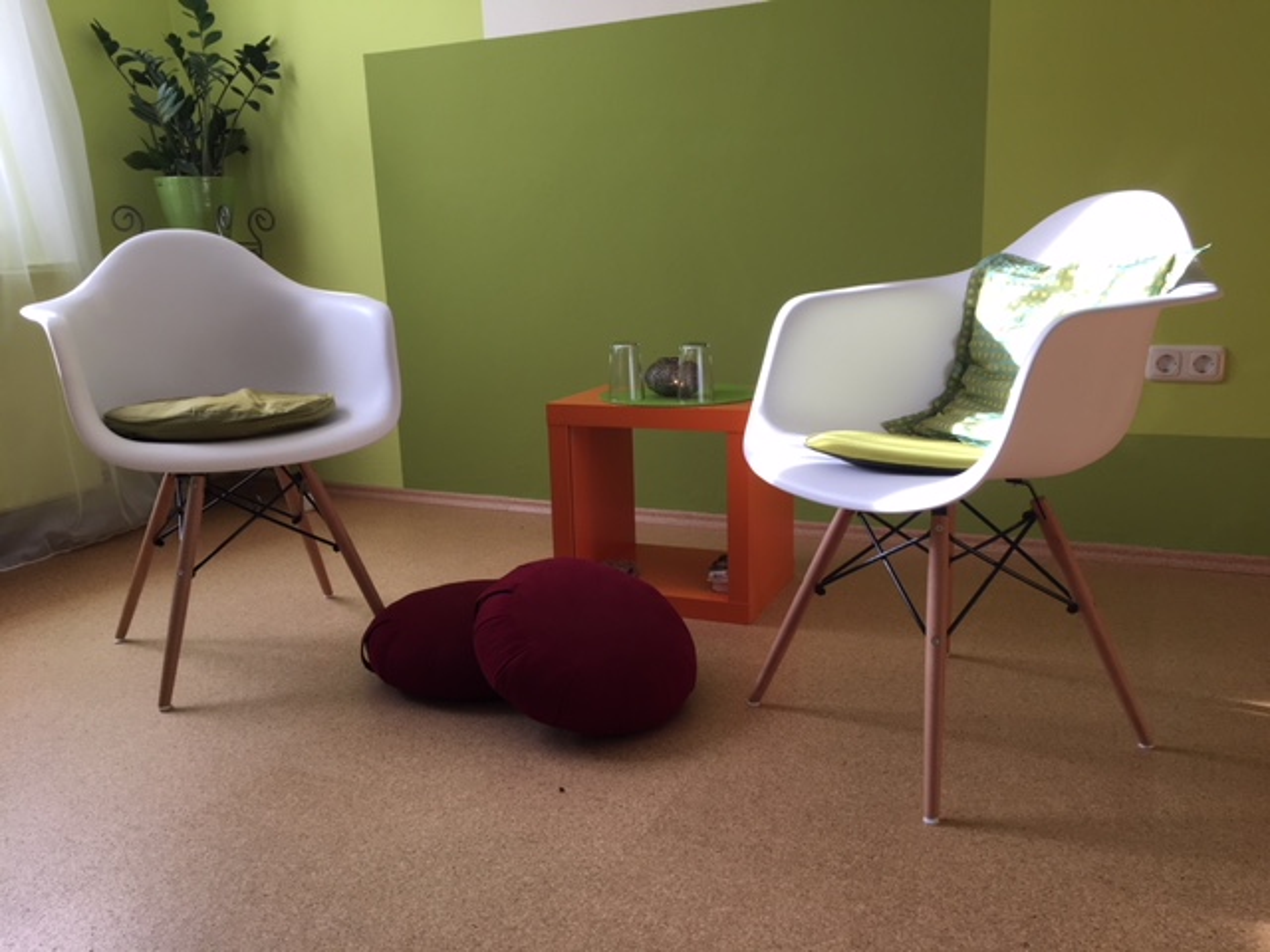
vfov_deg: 48.2
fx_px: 1064
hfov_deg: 61.7
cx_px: 635
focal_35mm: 29
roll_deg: +2.0
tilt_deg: -12.4
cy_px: 476
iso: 40
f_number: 2.2
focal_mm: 4.15
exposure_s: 1/100
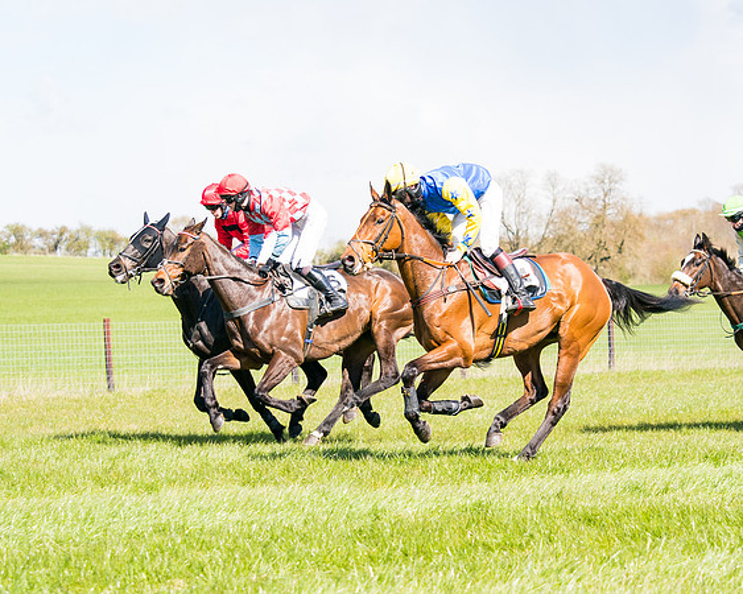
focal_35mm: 106
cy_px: 331
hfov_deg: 18.0
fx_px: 2332
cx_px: 507
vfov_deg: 14.5
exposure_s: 1/1600
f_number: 4
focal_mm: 70
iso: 400
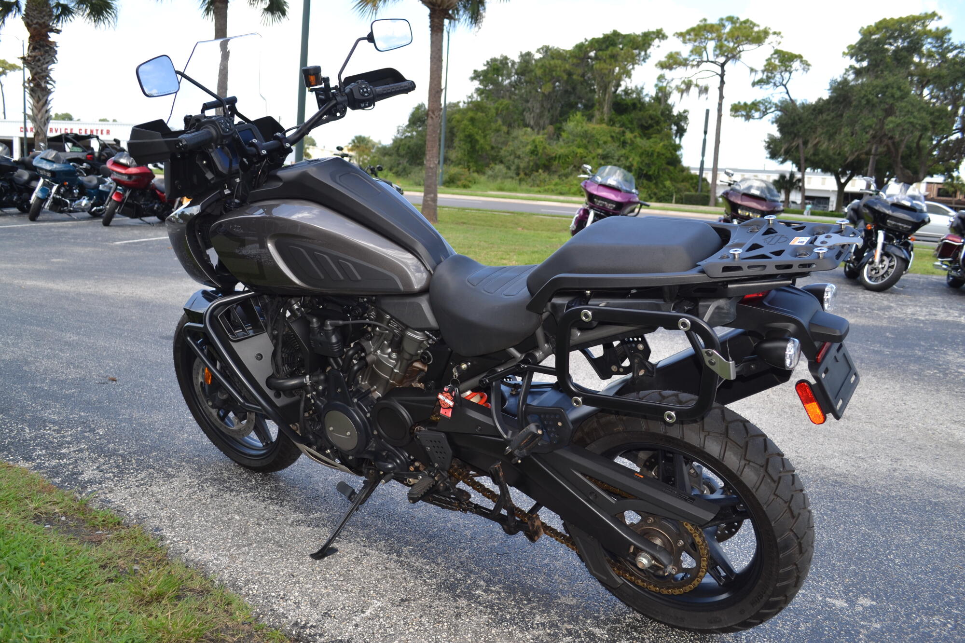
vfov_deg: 43.6
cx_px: 482
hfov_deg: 61.9
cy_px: 322
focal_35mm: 30
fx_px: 804
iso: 100
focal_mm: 20
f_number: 5
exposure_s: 1/200
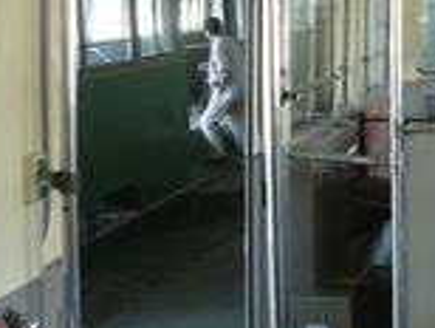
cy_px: 126
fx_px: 1133
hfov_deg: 20.1
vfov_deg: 16.4
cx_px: 554
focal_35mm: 90
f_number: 2.8
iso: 125
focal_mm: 5.5
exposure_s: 1/30
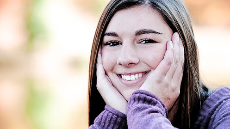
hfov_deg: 8.1
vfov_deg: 4.6
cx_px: 126
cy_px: 58
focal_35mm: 266
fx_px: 1619
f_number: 2.8
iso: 100
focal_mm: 145
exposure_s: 1/250
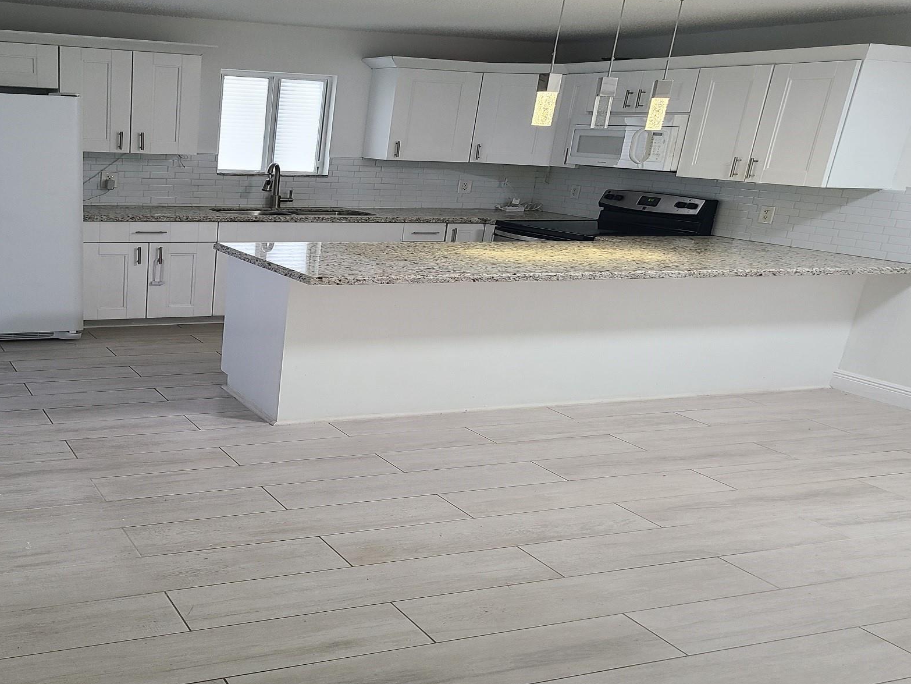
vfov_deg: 41.7
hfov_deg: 53.7
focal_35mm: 34
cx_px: 376
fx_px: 895
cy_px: 292
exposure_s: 1/60
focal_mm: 5.4
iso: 250
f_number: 1.8
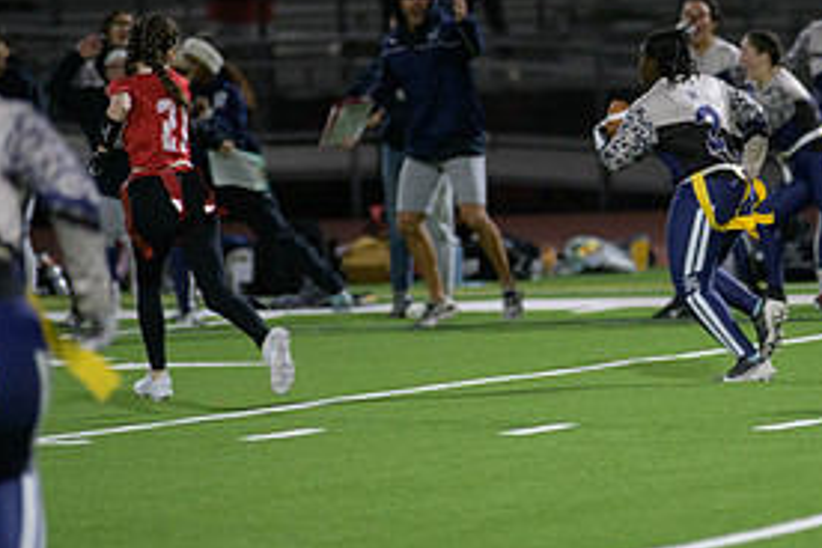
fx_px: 9589
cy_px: 180
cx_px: 658
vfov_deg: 3.3
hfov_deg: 4.9
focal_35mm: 420
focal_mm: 200
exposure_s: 1/640
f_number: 2.8
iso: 2800
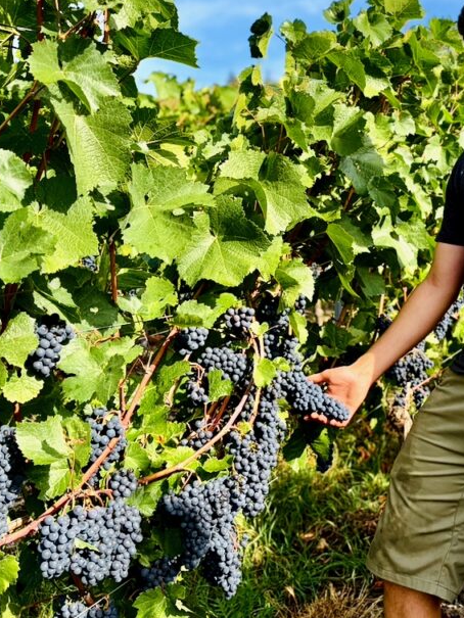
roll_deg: -1.5
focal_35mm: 44
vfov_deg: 42.8
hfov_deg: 32.3
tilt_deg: +7.4
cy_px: 251
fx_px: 786
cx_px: 344
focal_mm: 5.96
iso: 50
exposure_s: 1/1799
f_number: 1.6
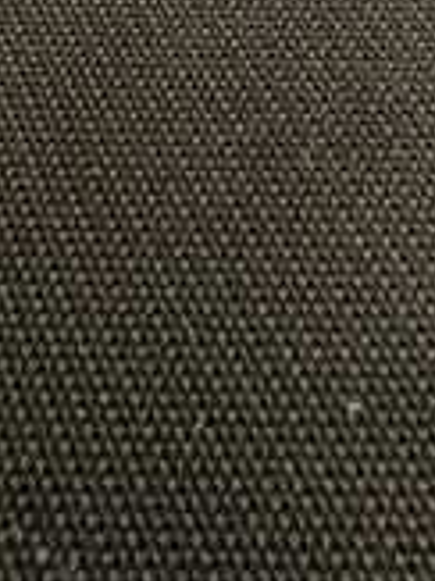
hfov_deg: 14.8
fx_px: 1476
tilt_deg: -11.8
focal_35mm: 88
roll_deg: -0.5
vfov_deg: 13.4
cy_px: -941
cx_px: 759
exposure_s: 1/120
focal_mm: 2.22
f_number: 2.2
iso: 250
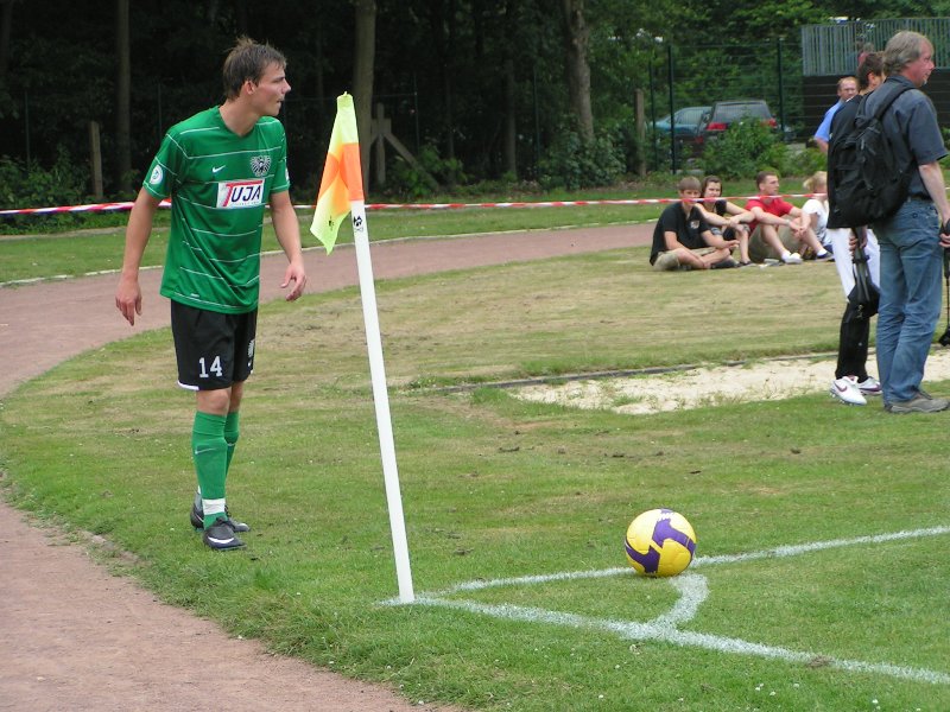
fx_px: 3732
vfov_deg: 10.9
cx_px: 475
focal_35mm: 136
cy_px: 356
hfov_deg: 14.5
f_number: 3.5
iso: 50
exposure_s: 1/250
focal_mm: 20.9
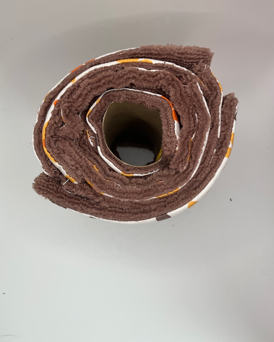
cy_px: 174
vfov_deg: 57.2
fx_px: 314
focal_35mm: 31
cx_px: 138
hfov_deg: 47.1
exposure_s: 1/316
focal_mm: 3
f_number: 1.8
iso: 25
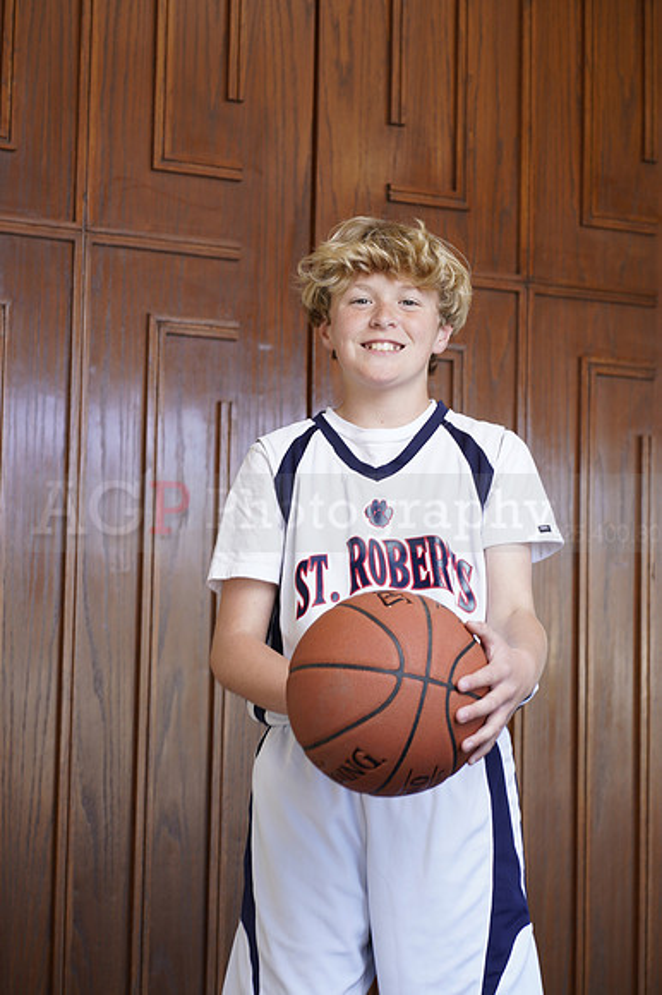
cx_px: 331
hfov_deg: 16.1
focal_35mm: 85
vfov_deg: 23.9
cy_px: 498
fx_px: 2347
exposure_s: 1/60
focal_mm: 85
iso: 200
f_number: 5.6
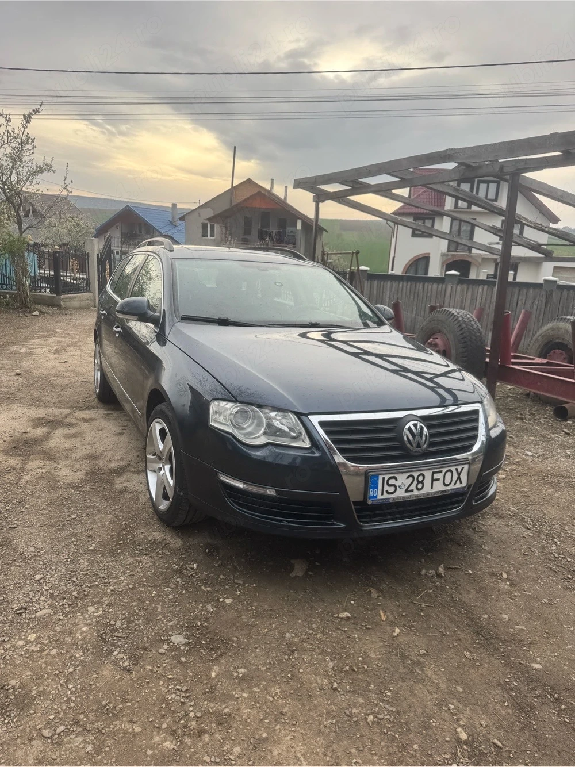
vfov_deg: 71.6
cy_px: 384
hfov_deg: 56.8
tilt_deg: -14.6
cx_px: 288
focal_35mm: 24
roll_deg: -3.3
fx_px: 532
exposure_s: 1/539
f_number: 1.78
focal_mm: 6.76
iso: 80
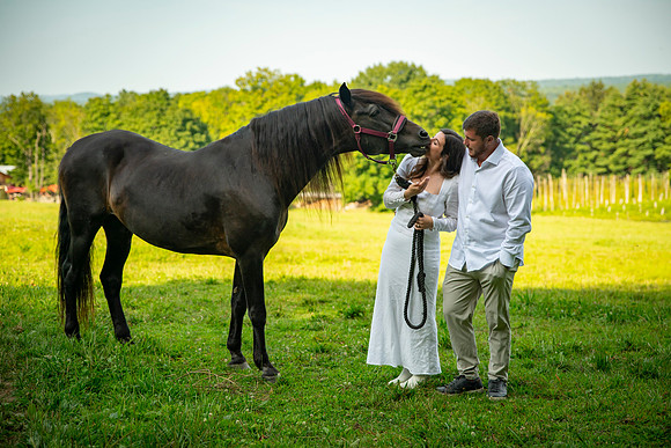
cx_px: 341
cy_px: 223
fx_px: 1253
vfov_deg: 20.3
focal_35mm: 67
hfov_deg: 30.0
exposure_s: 1/3200
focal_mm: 62
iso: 400
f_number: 2.8
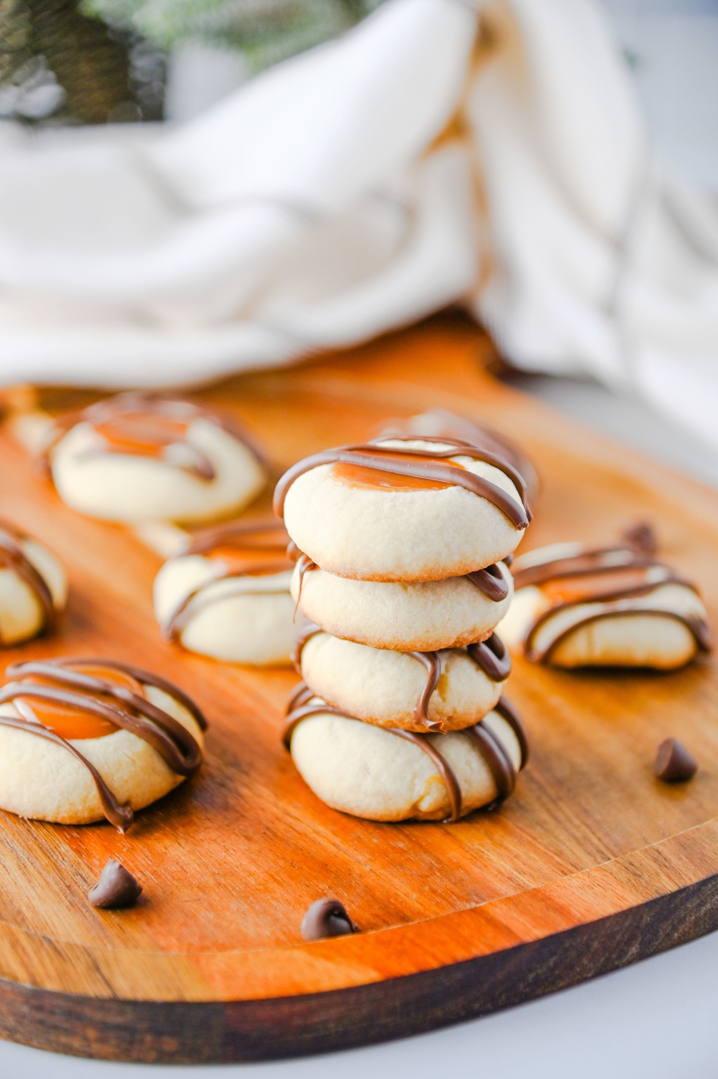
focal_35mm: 86
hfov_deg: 15.9
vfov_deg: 23.7
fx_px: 2577
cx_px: 359
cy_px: 540
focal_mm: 86
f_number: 4
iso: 450
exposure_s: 1/125
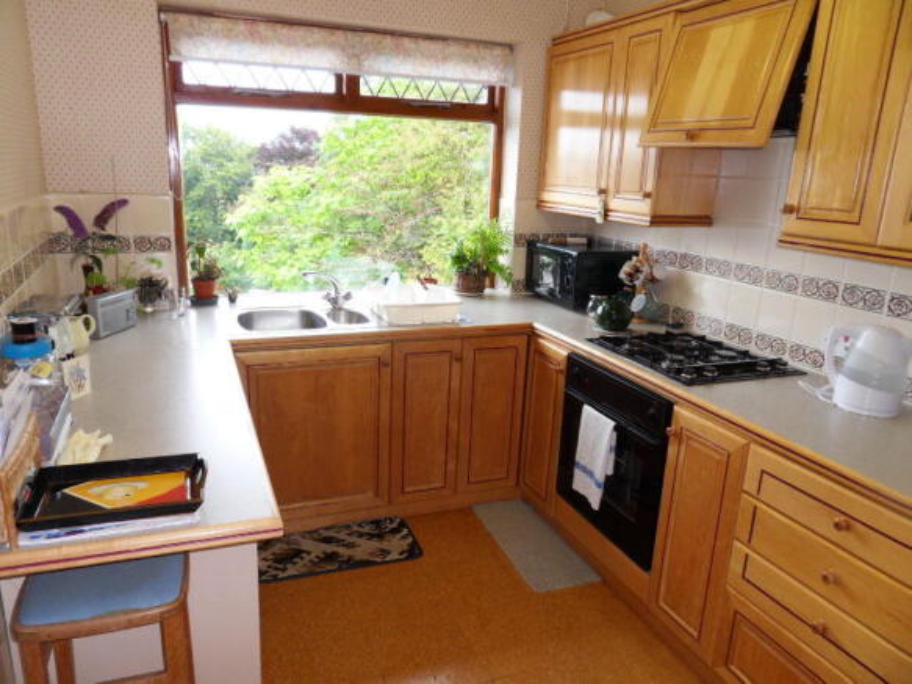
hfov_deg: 71.6
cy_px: 342
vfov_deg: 56.8
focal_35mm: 24
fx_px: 632
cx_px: 456
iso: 120
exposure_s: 1/30
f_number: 3.3
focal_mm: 4.3
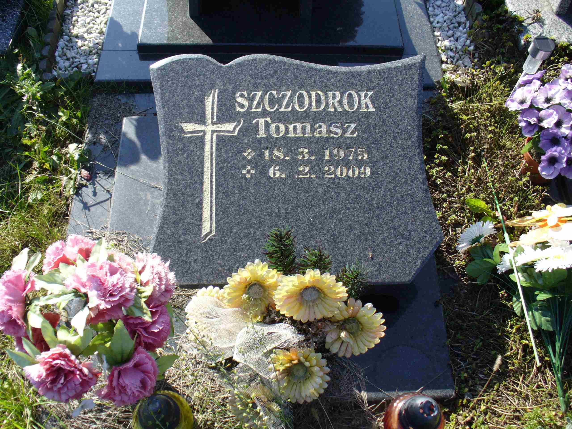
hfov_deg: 50.1
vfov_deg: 38.7
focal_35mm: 37
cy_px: 214
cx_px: 286
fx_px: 611
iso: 80
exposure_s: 1/500
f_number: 2.8
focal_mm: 6.1
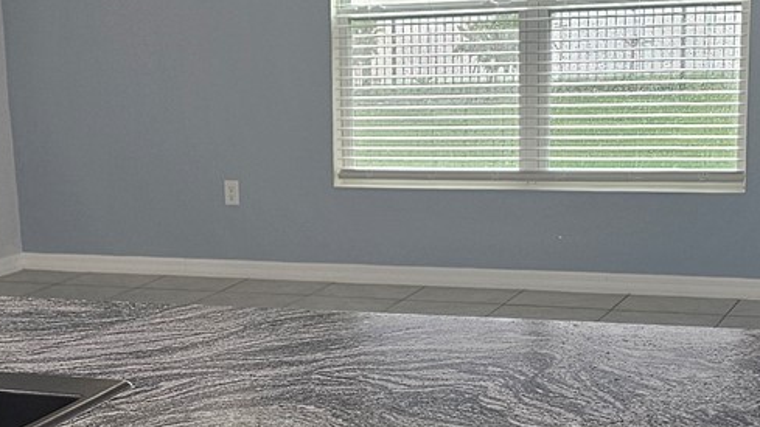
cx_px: 200
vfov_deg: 14.6
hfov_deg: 25.6
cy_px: 345
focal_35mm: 82
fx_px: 1652
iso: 160
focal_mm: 6.3
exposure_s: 1/120
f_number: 1.7
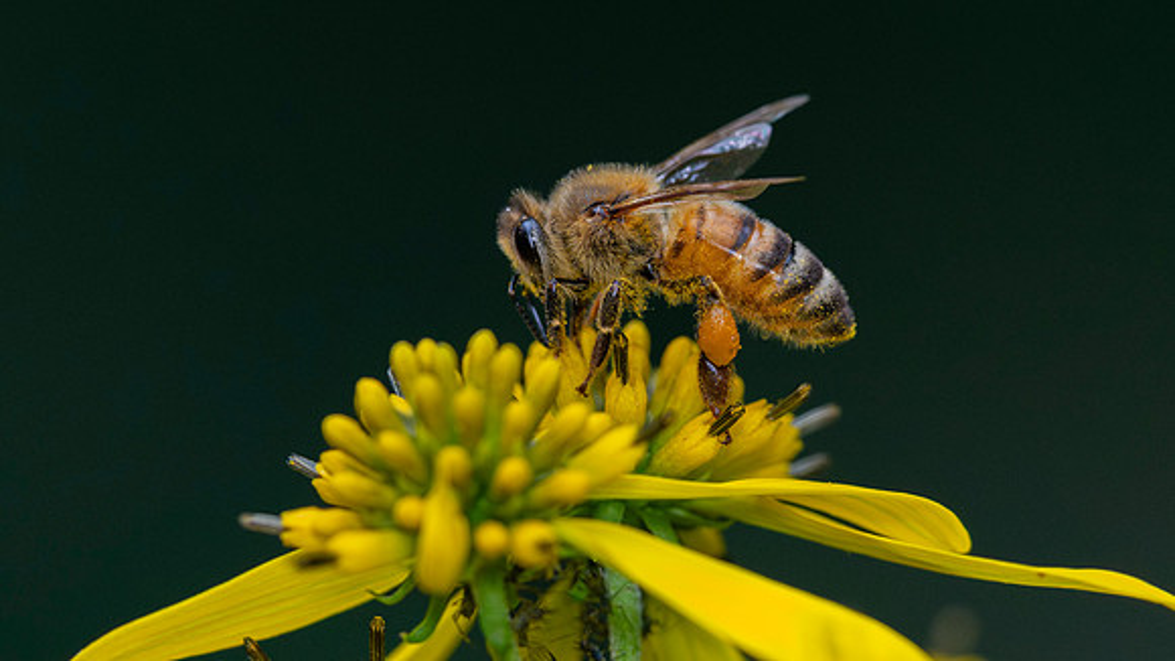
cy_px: 313
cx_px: 623
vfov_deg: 1.9
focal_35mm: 646
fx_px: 20119
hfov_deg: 3.3
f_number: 9
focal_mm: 400
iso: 10000
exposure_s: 1/1250
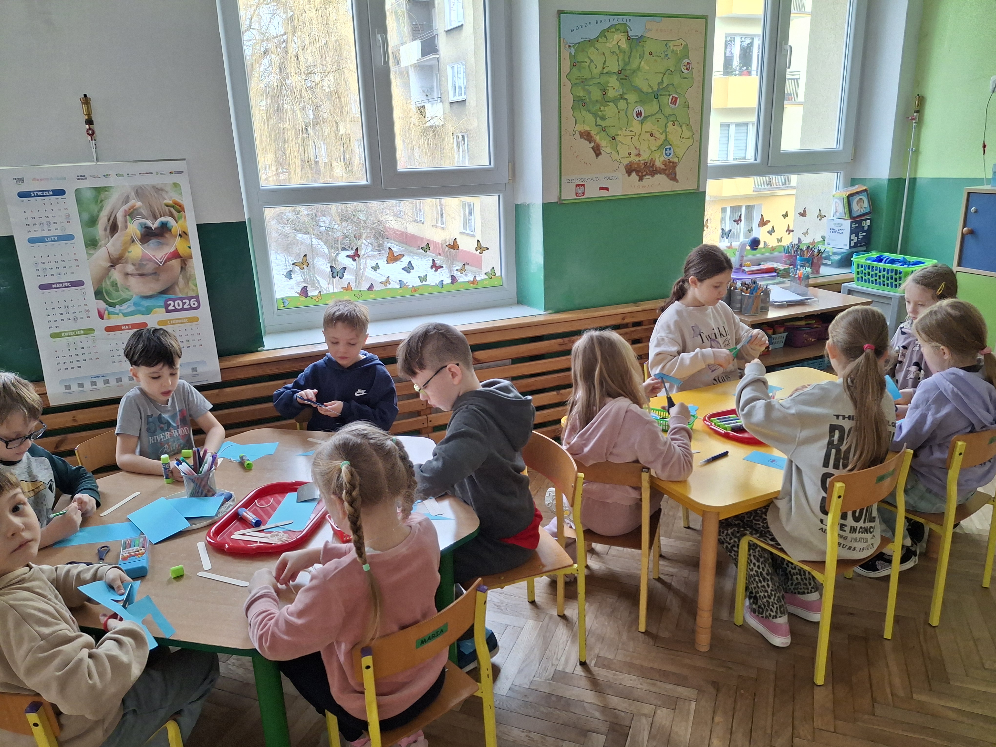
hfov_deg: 69.4
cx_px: 498
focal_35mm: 25
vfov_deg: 54.9
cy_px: 374
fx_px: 719
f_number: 1.8
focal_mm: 4.69
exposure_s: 1/100
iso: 125
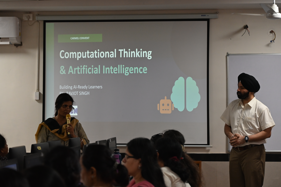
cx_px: 140
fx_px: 898
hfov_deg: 17.8
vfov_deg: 11.9
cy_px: 94
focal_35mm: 115
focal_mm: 115
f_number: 6.3
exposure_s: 1/125
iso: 2000
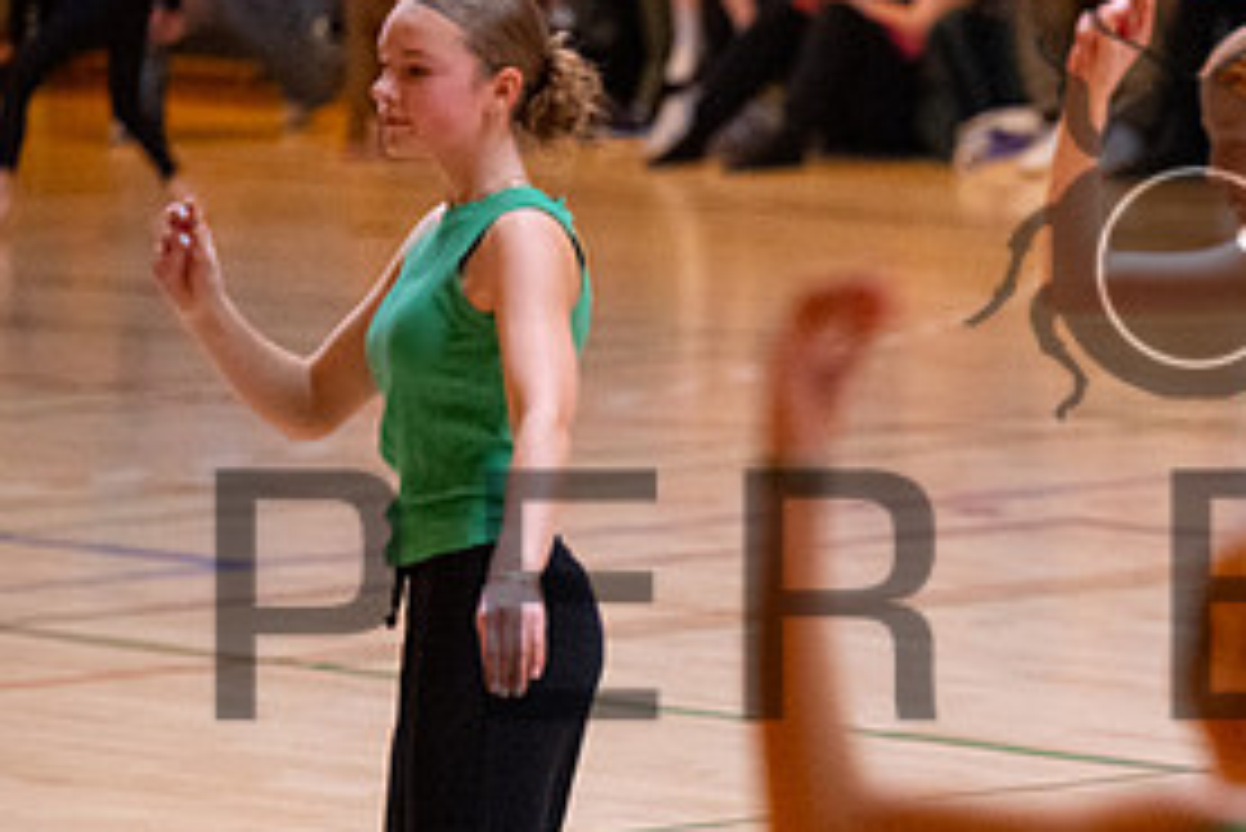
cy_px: 577
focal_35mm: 425
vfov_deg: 3.2
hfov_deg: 4.8
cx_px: 1380
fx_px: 14717
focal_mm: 165
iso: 6400
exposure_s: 1/1000
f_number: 2.8
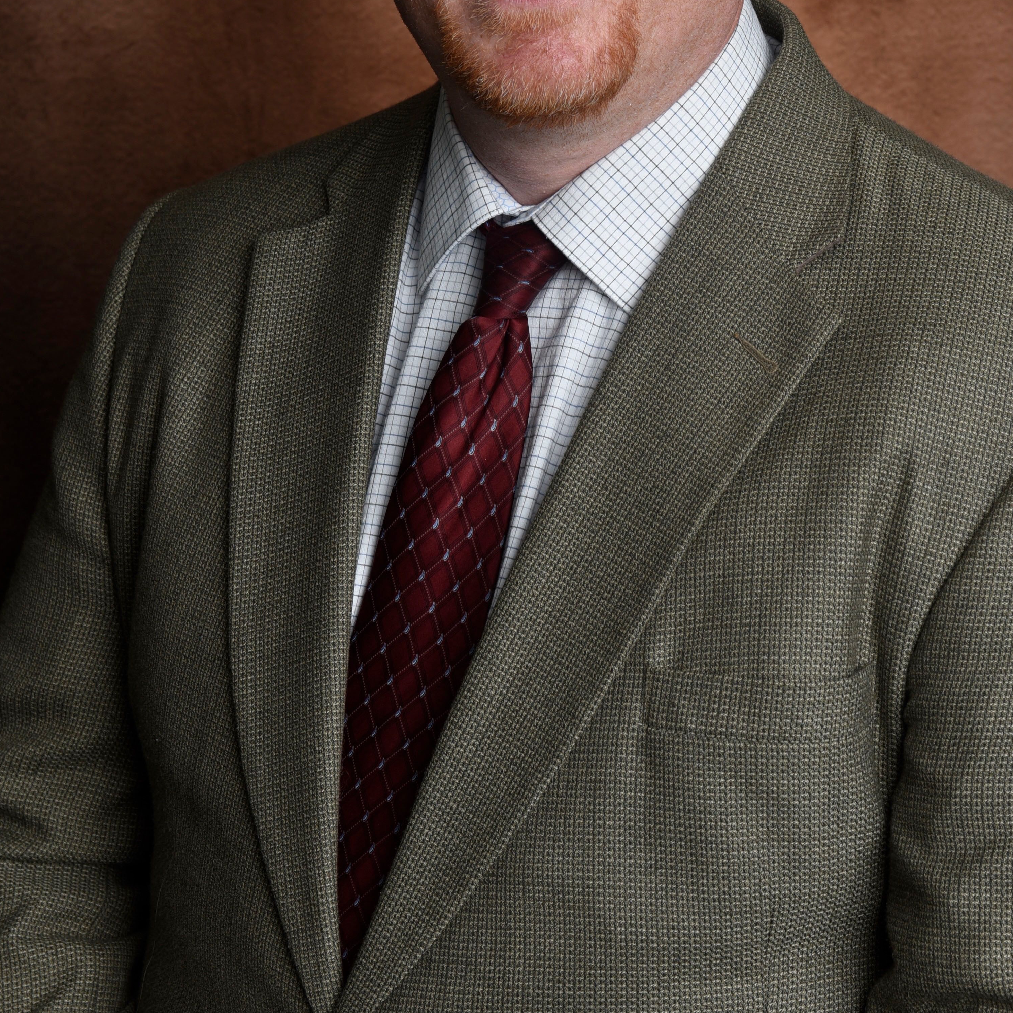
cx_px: 566
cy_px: 93
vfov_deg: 14.5
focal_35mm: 119
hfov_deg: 14.6
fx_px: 3940
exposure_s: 1/125
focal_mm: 70
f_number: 11
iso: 160
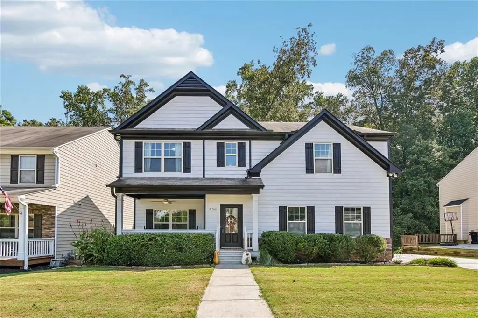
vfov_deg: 73.7
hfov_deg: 96.8
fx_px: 212
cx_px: 239
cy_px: 159
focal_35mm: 16
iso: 200
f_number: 8
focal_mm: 16
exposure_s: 1/400
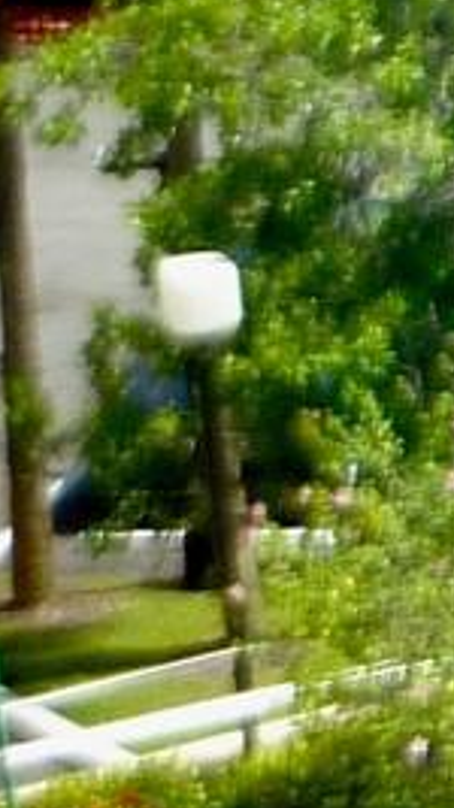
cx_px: 2367
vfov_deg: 3.6
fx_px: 12575
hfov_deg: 2.0
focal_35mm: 587
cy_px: 1725
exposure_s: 1/320
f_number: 4.3
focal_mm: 14.7
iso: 80
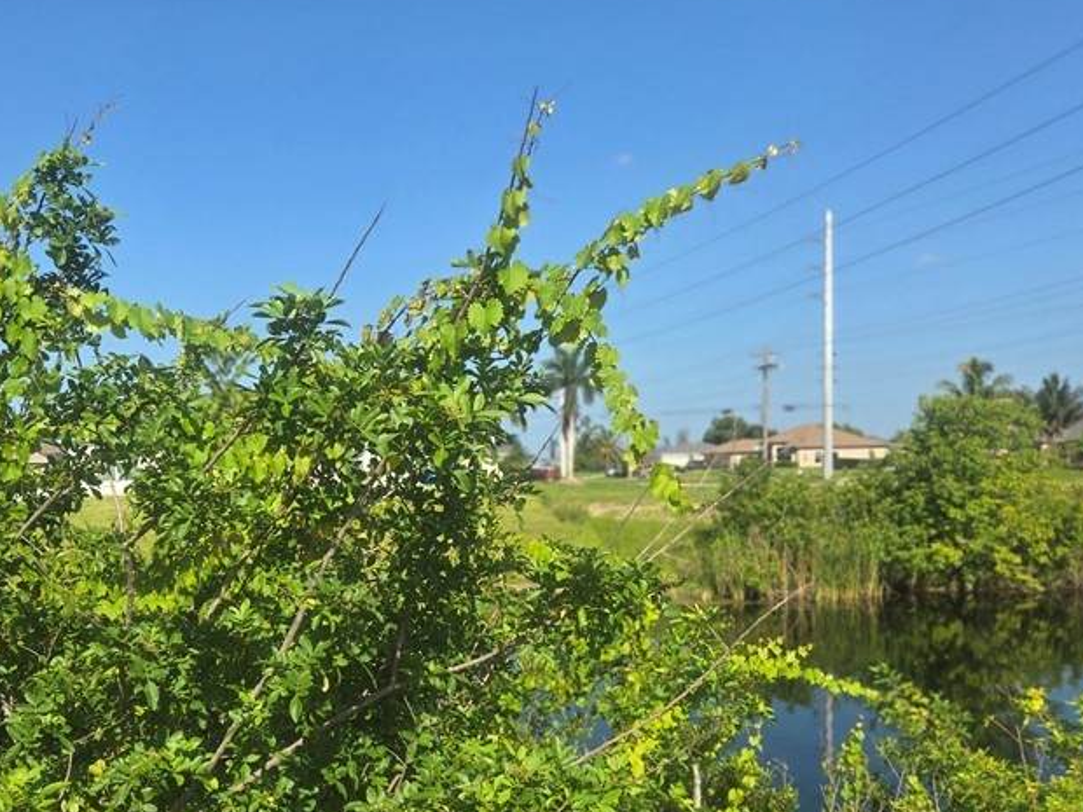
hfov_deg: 48.5
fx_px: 1189
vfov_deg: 37.2
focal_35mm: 38
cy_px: 561
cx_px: 409
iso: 25
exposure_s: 1/1884
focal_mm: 5.4
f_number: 1.8
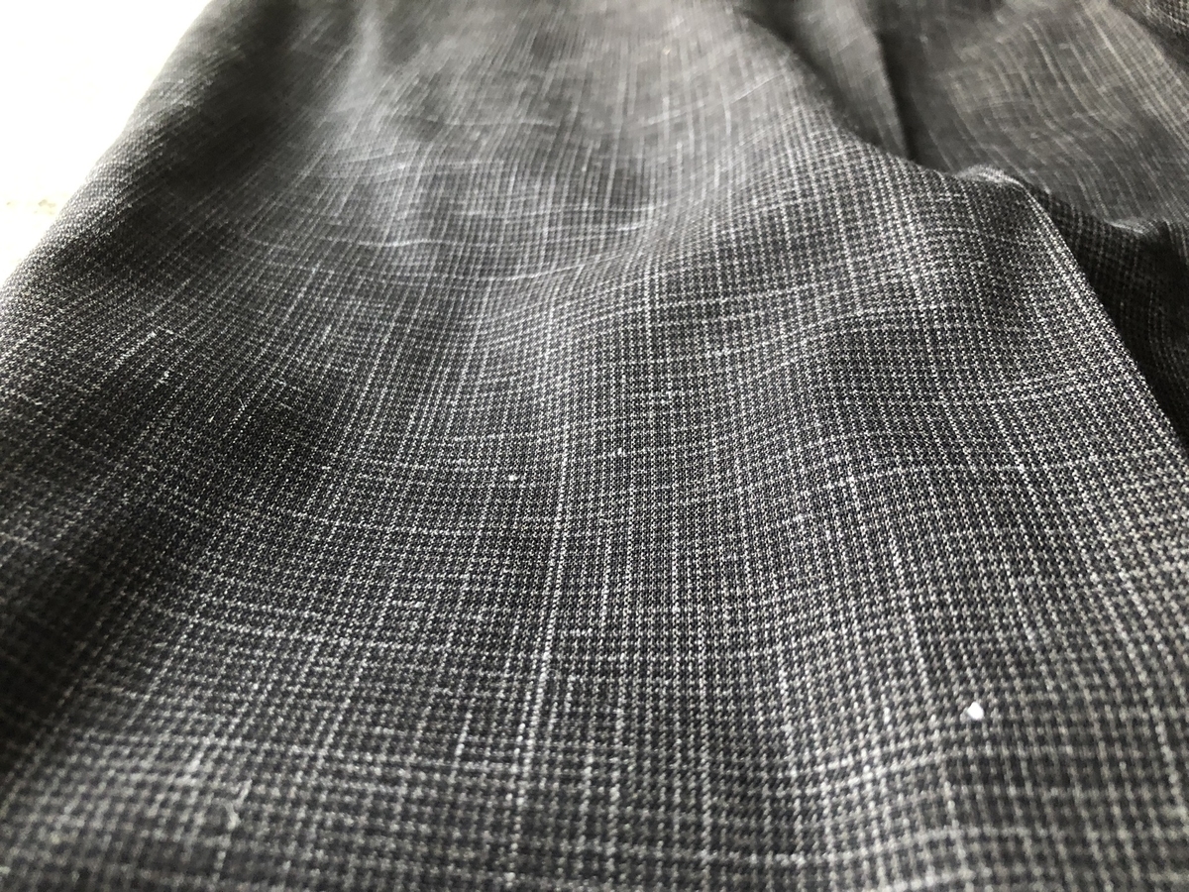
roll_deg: +0.2
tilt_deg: -36.6
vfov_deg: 49.7
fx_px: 962
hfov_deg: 63.4
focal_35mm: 28
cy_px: 446
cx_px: 594
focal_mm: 4
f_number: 1.8
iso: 100
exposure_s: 1/11
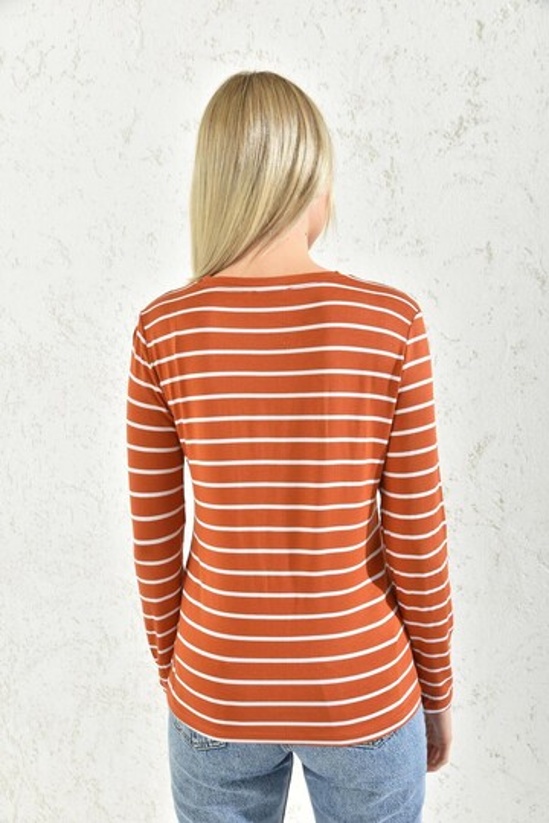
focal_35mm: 35
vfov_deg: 54.4
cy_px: 412
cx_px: 274
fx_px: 801
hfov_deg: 37.9
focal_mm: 35
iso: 100
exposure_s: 1/160
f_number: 7.1
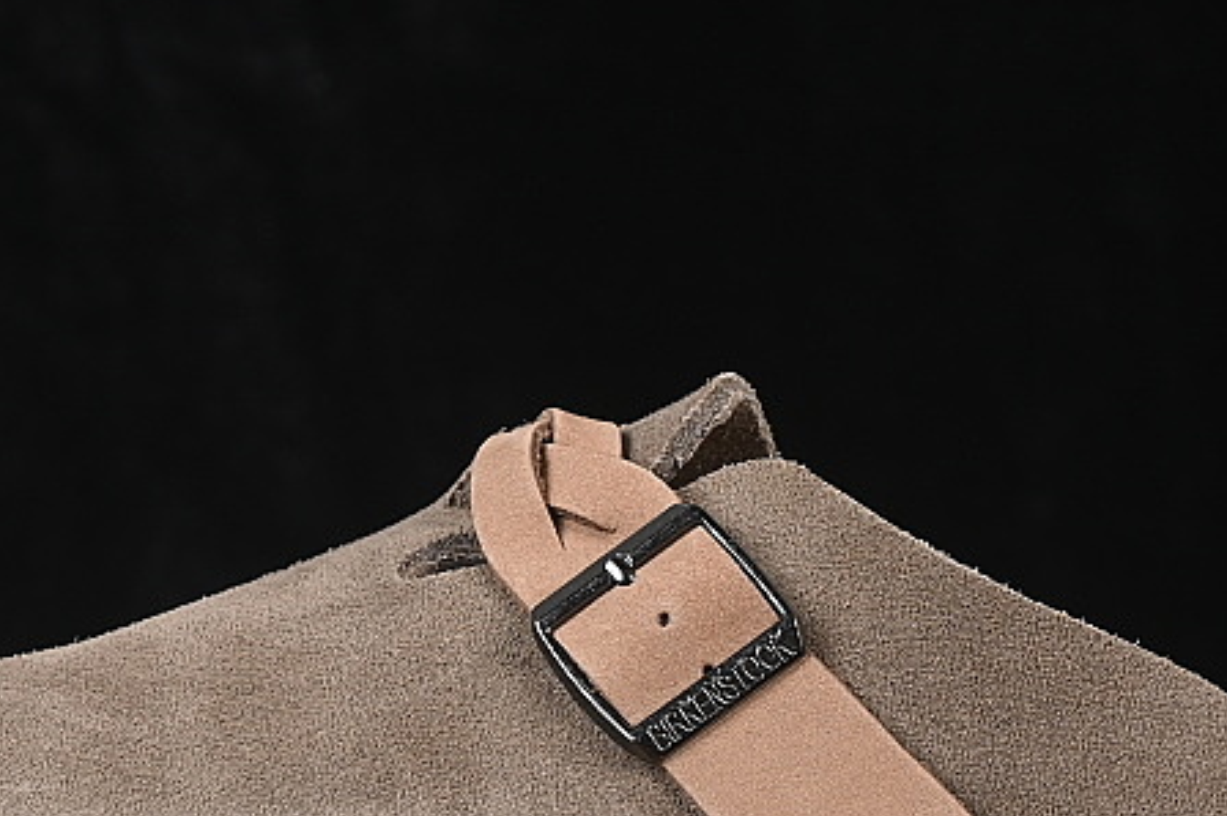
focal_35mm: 181
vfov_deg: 7.6
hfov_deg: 11.4
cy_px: 482
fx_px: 6164
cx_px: 663
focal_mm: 50
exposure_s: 1/80
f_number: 7.1
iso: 160
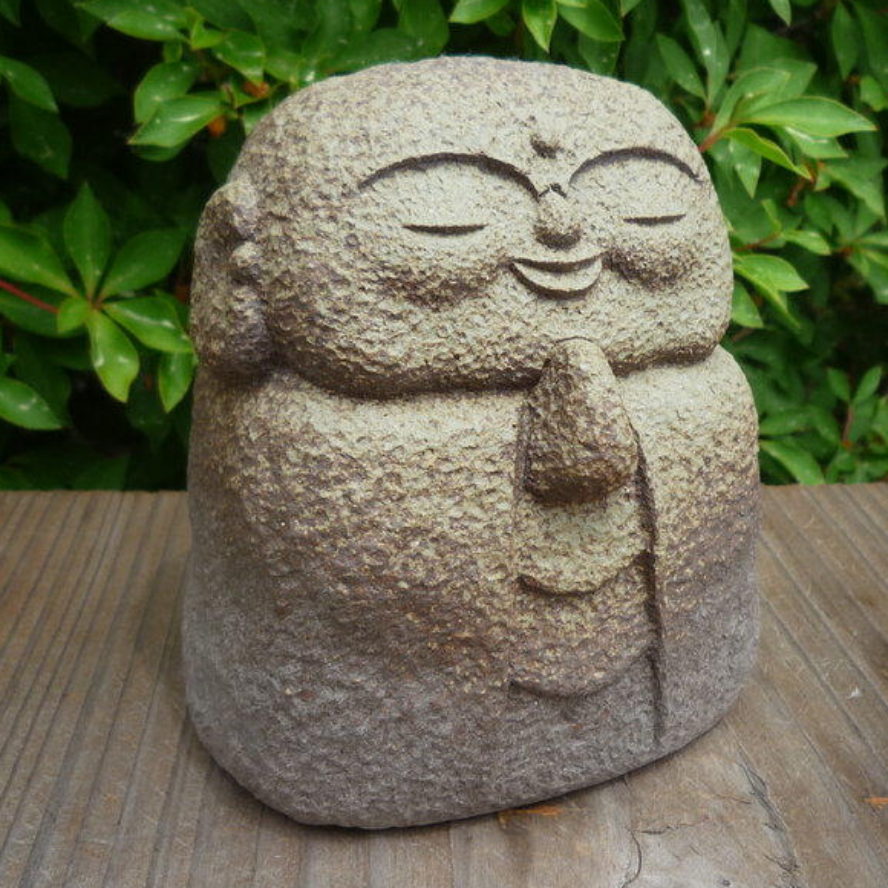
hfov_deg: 42.7
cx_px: 508
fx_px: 1132
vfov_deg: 42.8
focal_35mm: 39
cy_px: 413
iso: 100
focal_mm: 4.4
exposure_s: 1/400
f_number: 2.8
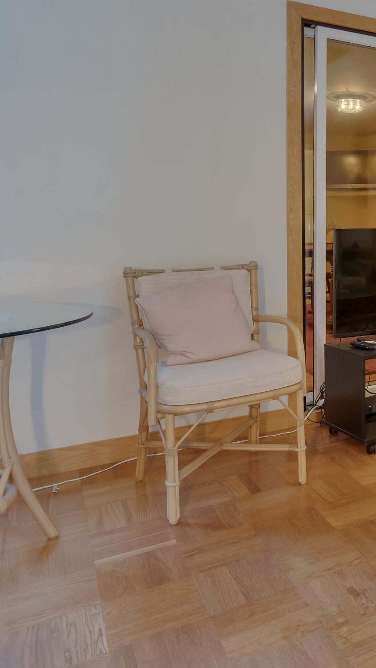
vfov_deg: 57.0
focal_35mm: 34
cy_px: 232
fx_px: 603
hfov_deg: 28.9
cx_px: 475
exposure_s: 1/45
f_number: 8
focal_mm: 16
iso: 800
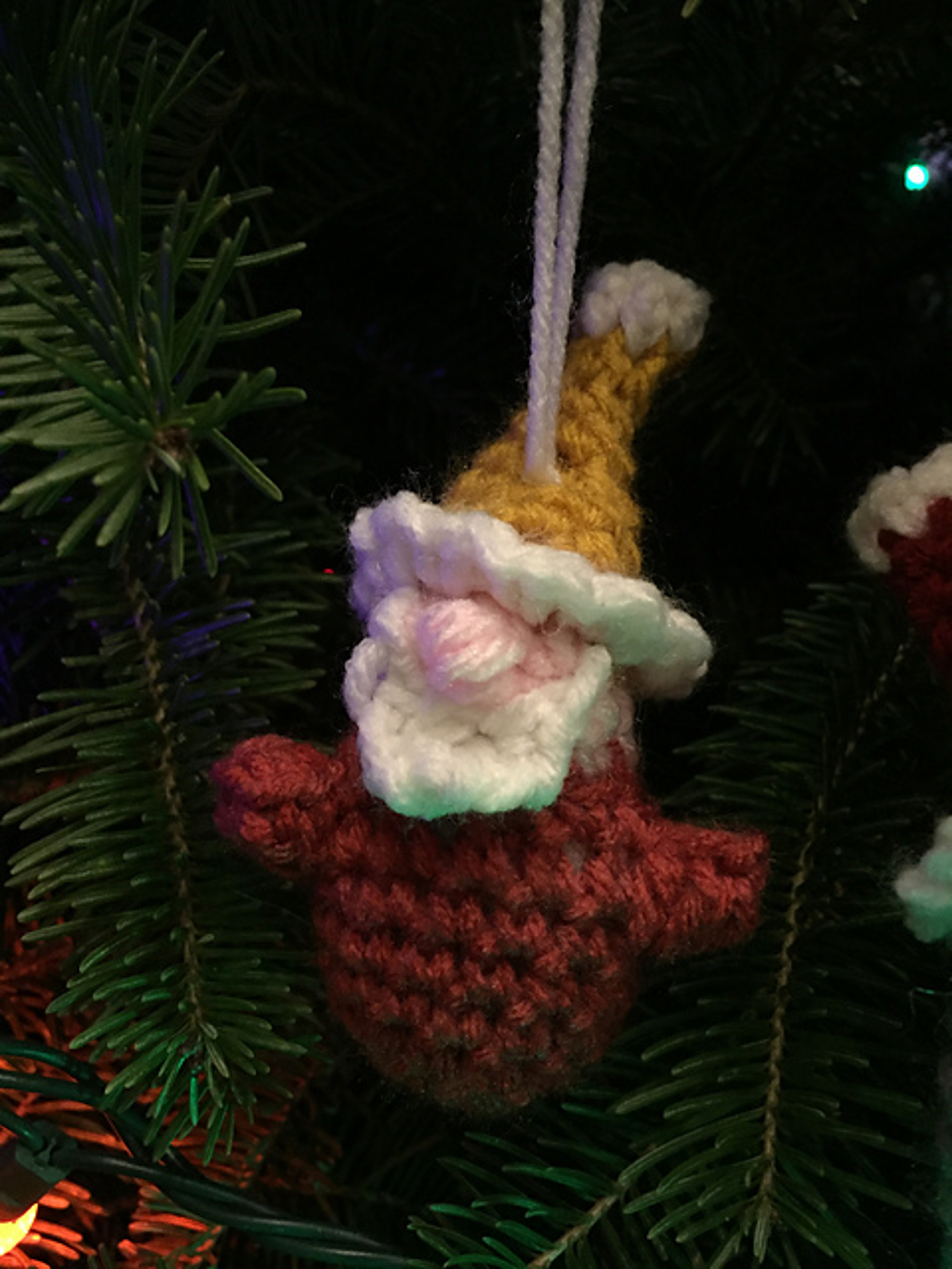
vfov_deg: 61.7
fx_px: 1063
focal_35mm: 29
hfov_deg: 48.2
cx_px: 476
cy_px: 634
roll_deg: +0.5
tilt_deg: -11.8
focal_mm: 4.15
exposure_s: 1/15
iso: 500
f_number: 2.2
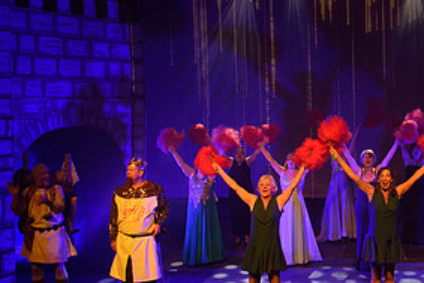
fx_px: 683
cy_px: 132
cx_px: 400
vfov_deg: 23.4
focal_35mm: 58
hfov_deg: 32.4
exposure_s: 1/60
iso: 1000
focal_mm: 24
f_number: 3.5
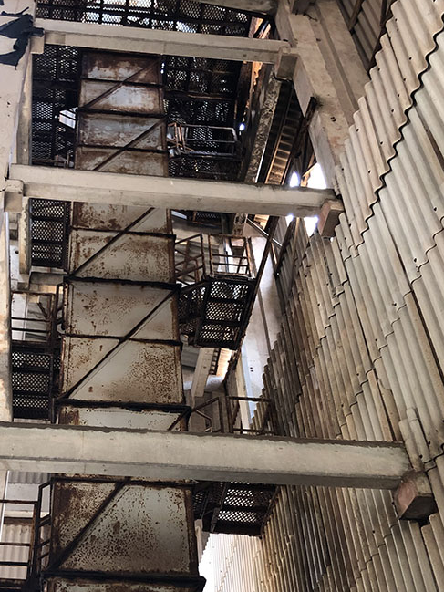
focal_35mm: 46
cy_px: 386
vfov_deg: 40.8
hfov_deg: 31.0
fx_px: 786
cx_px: 117
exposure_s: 1/17
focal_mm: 3.99
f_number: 1.8
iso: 40
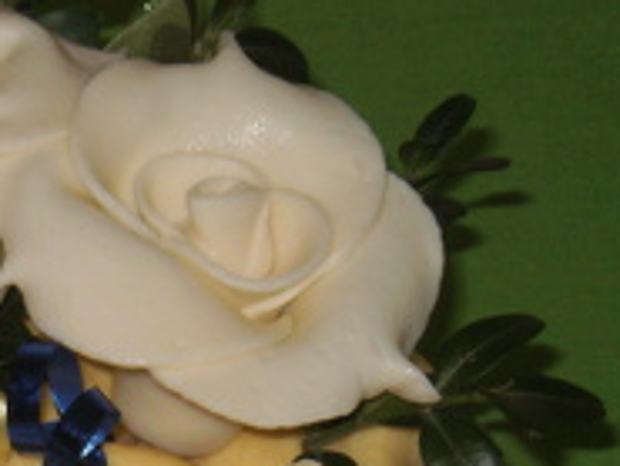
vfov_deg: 5.0
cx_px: -107
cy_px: 717
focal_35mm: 298
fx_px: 5341
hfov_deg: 6.6
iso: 100
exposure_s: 1/50
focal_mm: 14.3
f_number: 5.1
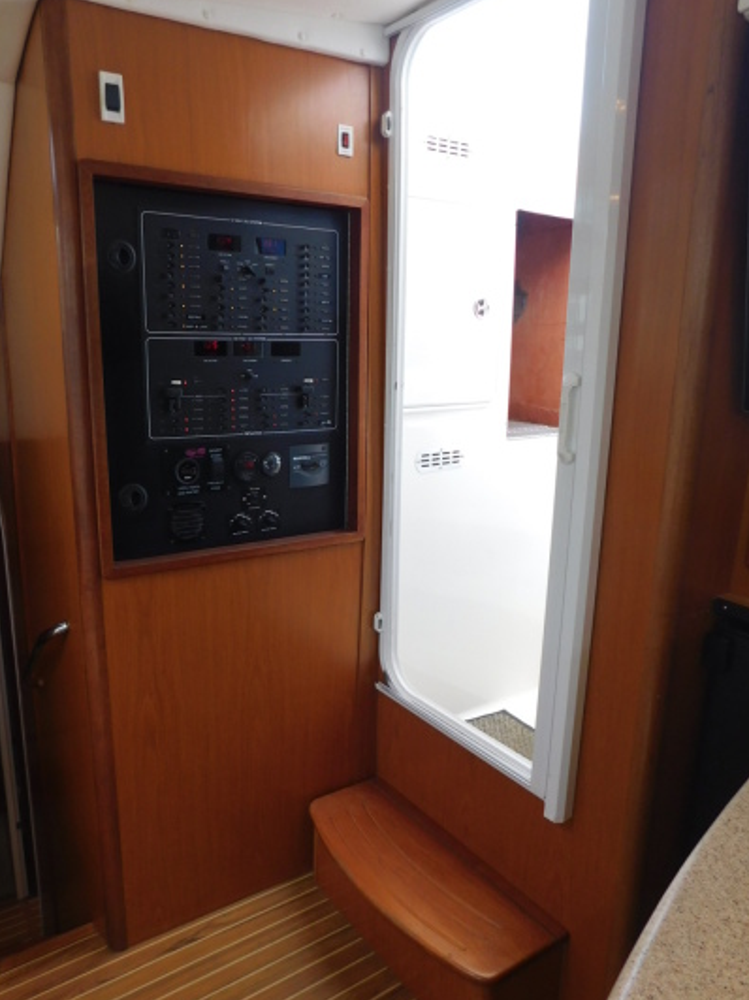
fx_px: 750
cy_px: 522
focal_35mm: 26
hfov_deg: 52.9
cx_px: 335
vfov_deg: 67.3
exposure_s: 1/60
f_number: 3
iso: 125
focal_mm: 4
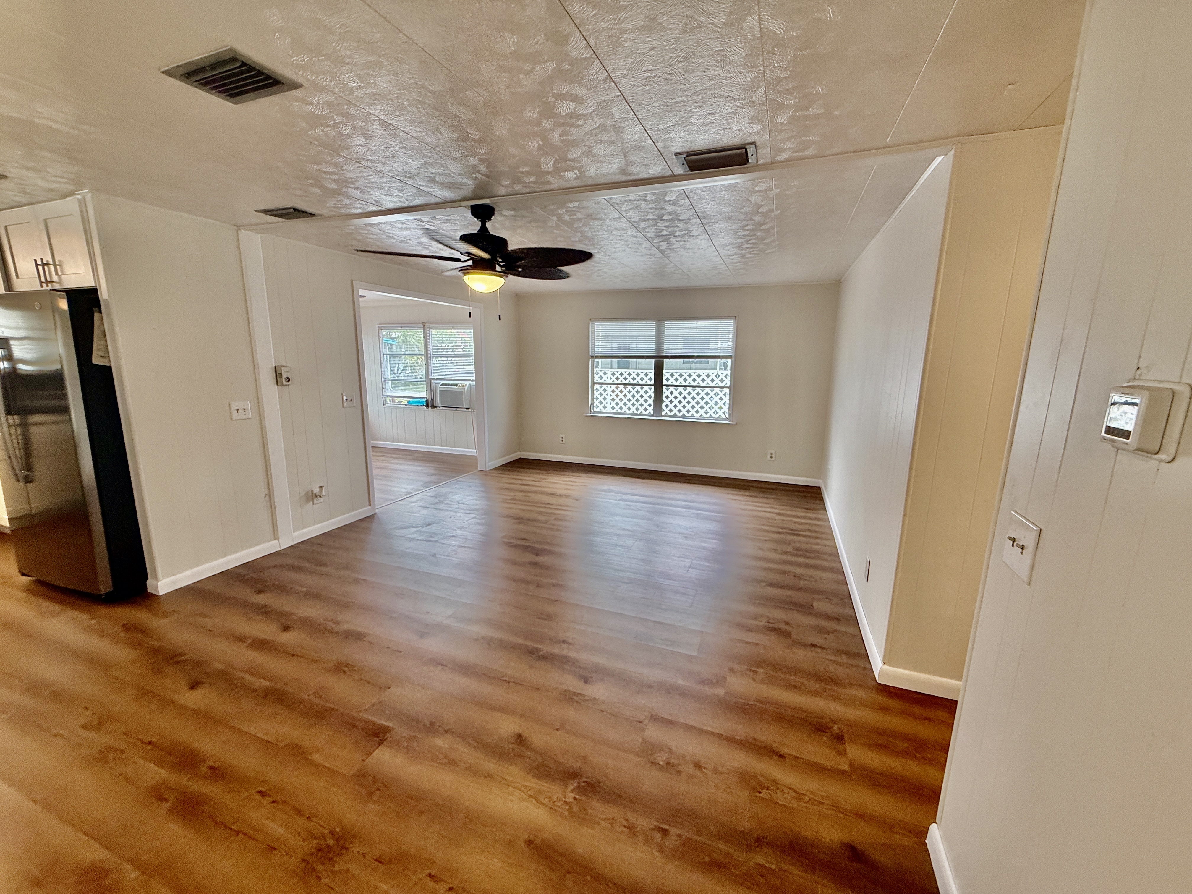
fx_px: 482
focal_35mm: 14
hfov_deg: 102.1
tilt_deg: -10.5
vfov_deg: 85.7
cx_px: 596
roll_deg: -1.2
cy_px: 447
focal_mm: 2.22
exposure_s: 1/120
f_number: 2.2
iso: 80
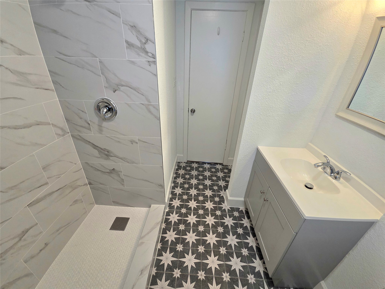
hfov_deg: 106.2
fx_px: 145
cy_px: 144
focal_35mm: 13
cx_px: 192
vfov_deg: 89.9
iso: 160
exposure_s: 1/60.2
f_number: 2.2
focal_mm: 2.2
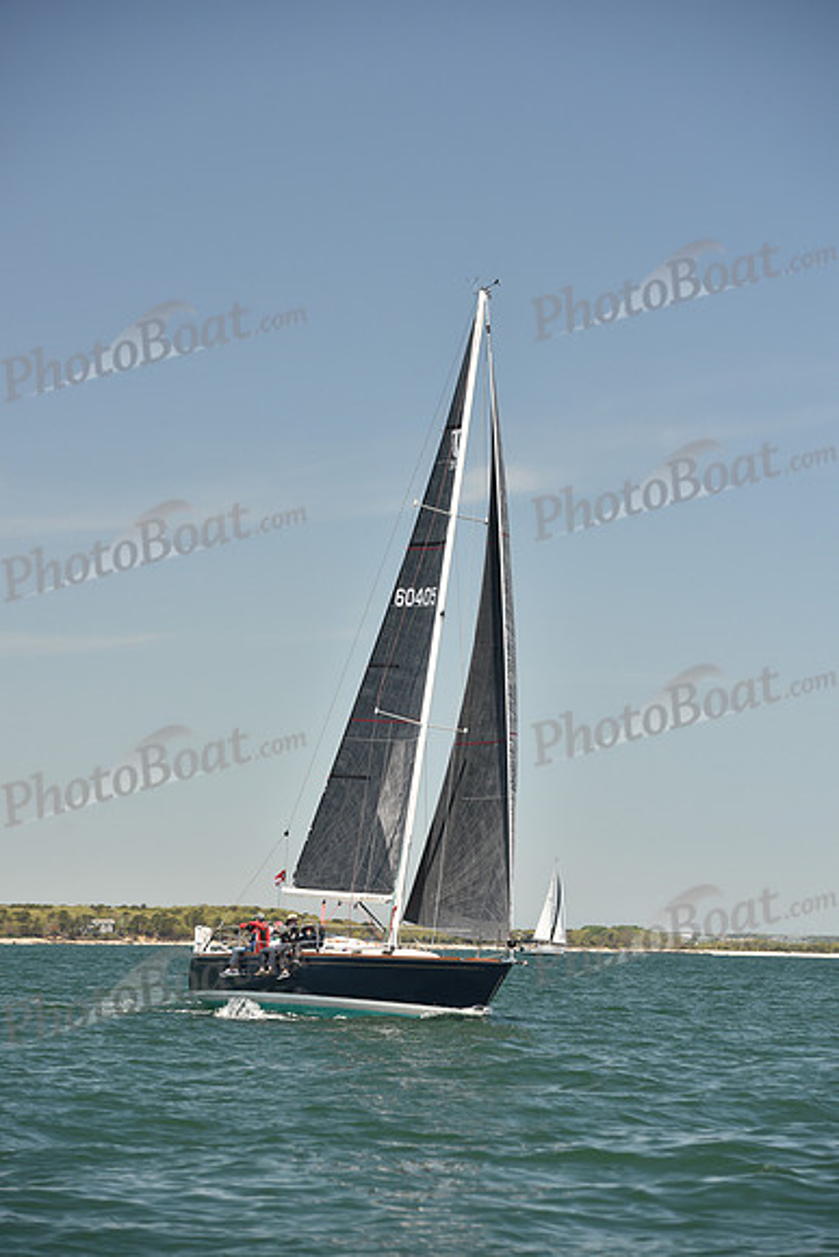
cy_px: 628
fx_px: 4192
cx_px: 420
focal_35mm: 120
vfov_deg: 17.1
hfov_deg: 11.4
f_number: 5
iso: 250
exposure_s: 1/800
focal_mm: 120
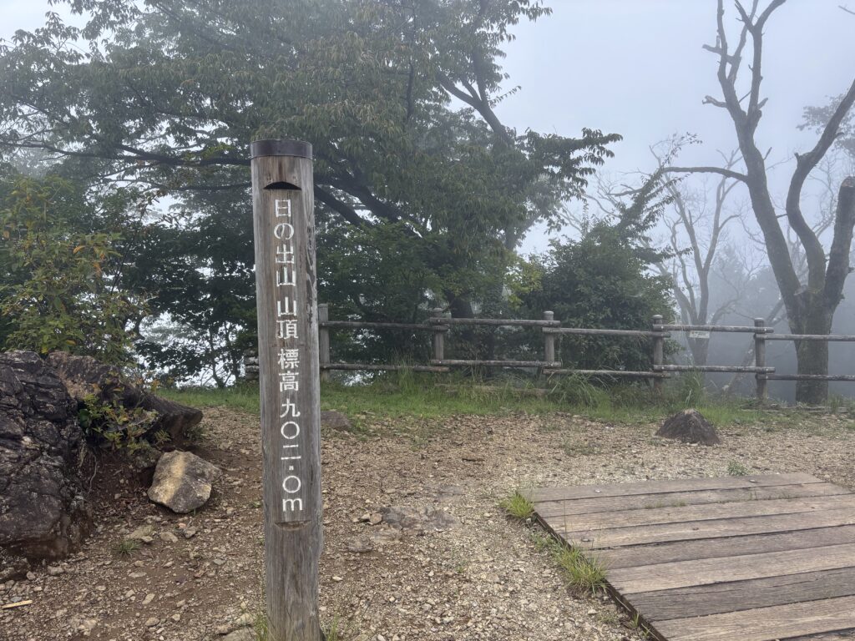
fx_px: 642
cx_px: 428
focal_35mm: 26
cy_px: 320
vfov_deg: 53.1
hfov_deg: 67.3
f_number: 1.6
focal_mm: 5.96
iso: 50
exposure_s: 1/918
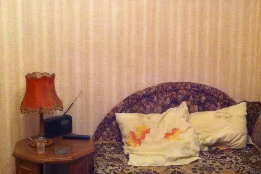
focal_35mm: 68
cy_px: 67
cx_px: 142
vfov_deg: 20.0
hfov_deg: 29.6
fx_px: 493
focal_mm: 3.85
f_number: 2.8
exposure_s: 1/15
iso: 400
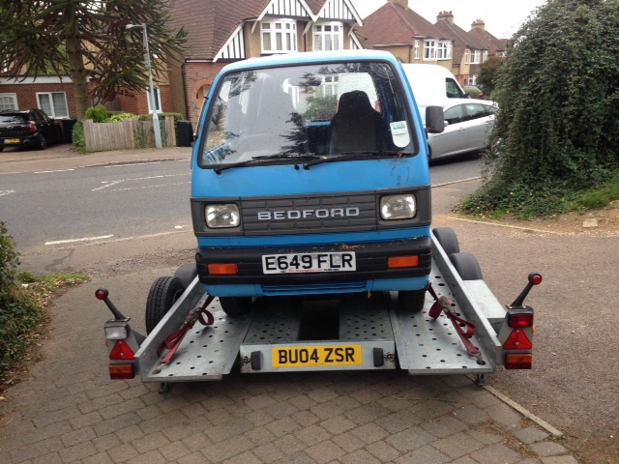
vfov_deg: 42.9
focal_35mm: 33
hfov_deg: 55.4
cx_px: 310
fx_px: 590
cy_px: 232
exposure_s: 1/155
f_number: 2.4
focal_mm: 4.12
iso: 50
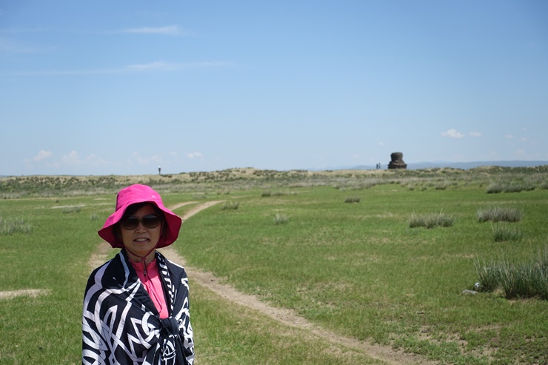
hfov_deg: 28.8
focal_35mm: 70
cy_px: 182
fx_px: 1065
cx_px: 274
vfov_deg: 19.4
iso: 125
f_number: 5.6
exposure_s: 1/160
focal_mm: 25.7
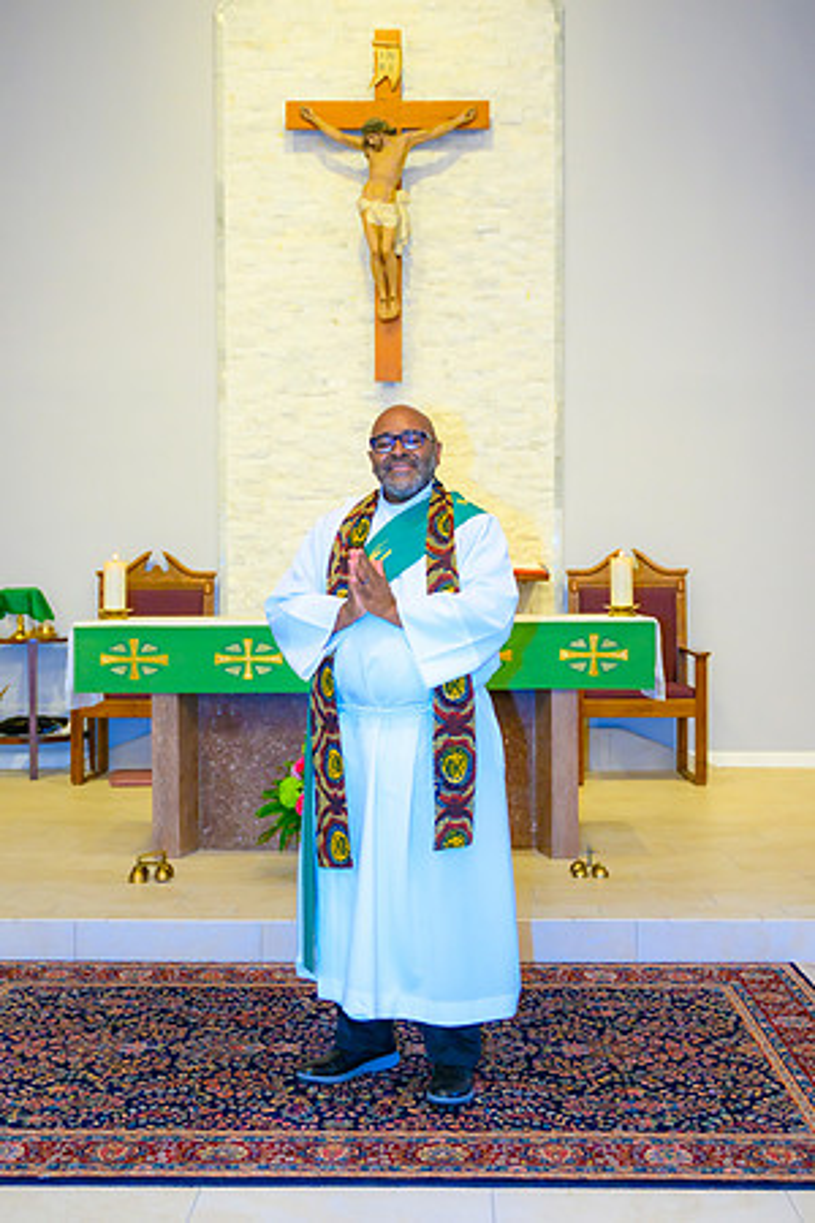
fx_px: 1426
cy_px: 612
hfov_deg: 31.9
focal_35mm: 42
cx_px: 408
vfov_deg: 46.4
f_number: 2.8
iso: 450
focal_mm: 28
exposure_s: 1/80
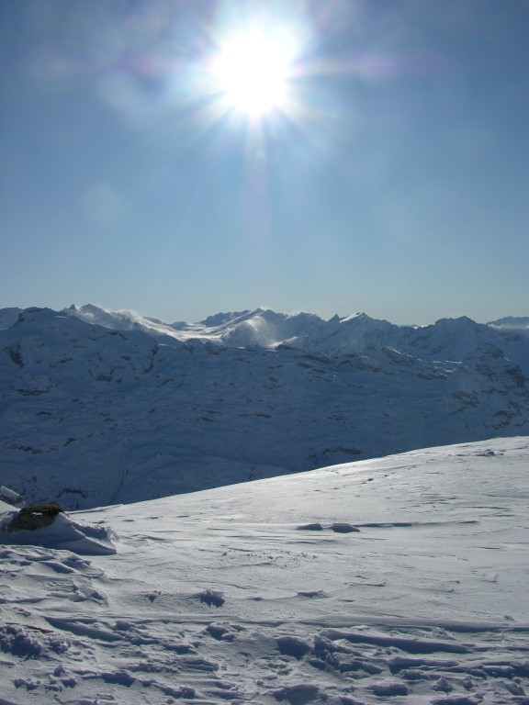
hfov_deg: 40.7
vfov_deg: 52.6
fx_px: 713
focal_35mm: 35
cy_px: 352
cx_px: 264
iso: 50
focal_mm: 8.9
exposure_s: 1/613
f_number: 8
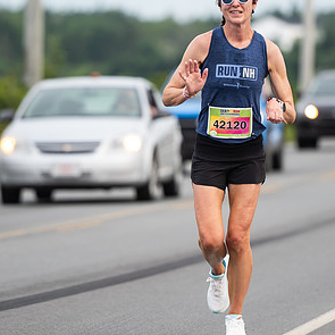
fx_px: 4719
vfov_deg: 4.1
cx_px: 163
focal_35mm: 431
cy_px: 113
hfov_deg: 4.1
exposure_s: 1/800
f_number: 4
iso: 500
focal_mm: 200
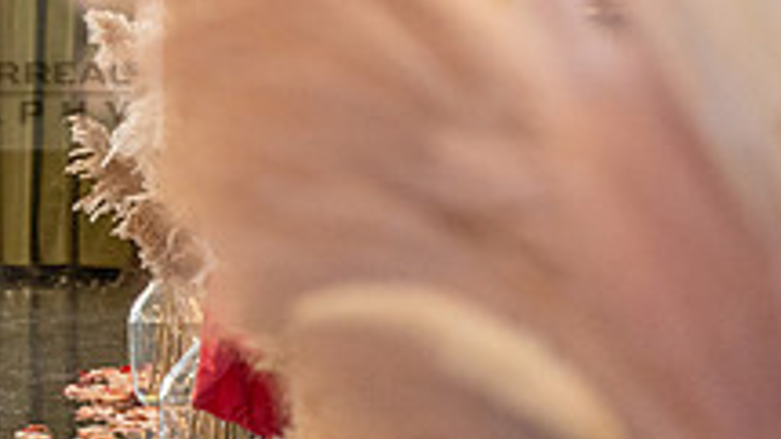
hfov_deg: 10.7
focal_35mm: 198
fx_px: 4101
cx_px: -145
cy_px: 63
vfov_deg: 6.1
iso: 1600
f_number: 2.8
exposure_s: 1/200
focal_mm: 70
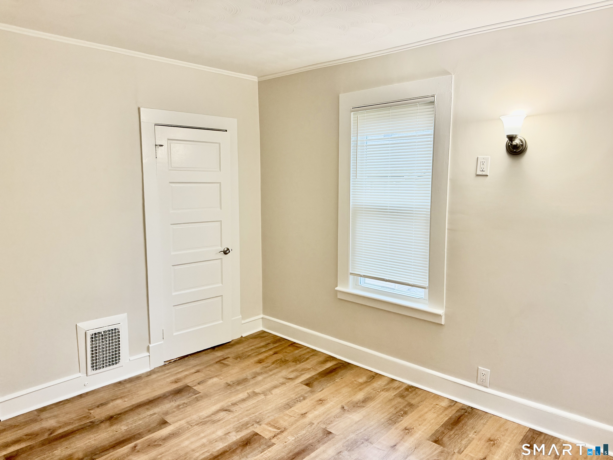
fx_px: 425
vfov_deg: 56.8
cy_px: 230
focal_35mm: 24
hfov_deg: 71.6
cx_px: 306
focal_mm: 6.76
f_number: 1.78
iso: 200
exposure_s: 1/60
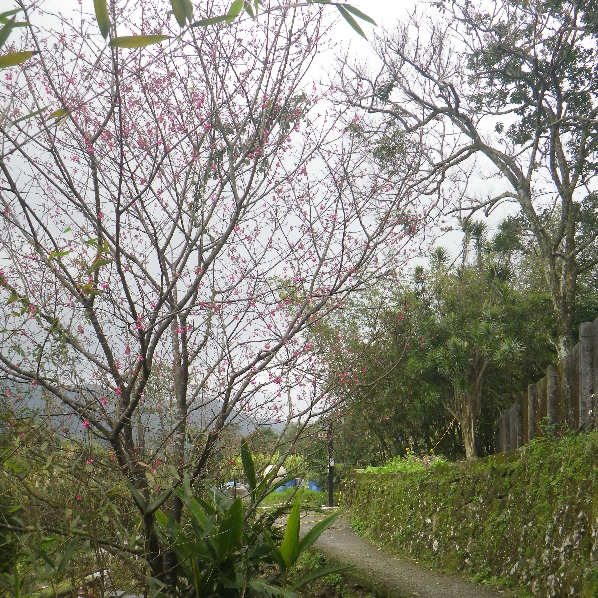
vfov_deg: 47.9
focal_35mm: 34
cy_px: 381
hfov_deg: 48.5
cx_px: 300
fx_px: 665
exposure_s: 1/125
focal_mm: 5
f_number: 3.5
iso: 80
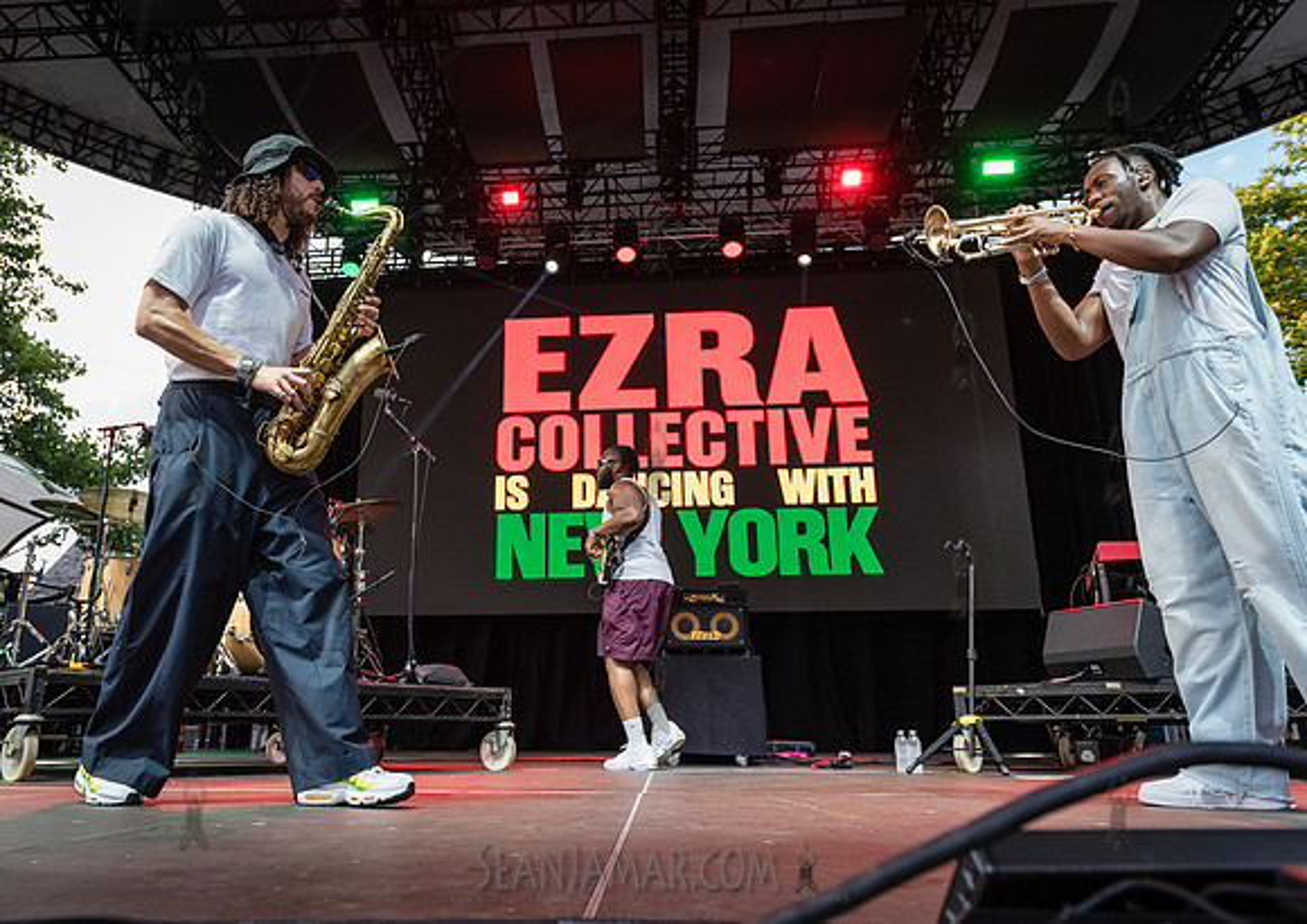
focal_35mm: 27
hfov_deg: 65.6
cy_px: 428
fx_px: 1008
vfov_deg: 49.2
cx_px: 559
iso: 1000
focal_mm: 24
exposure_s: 1/320
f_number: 4
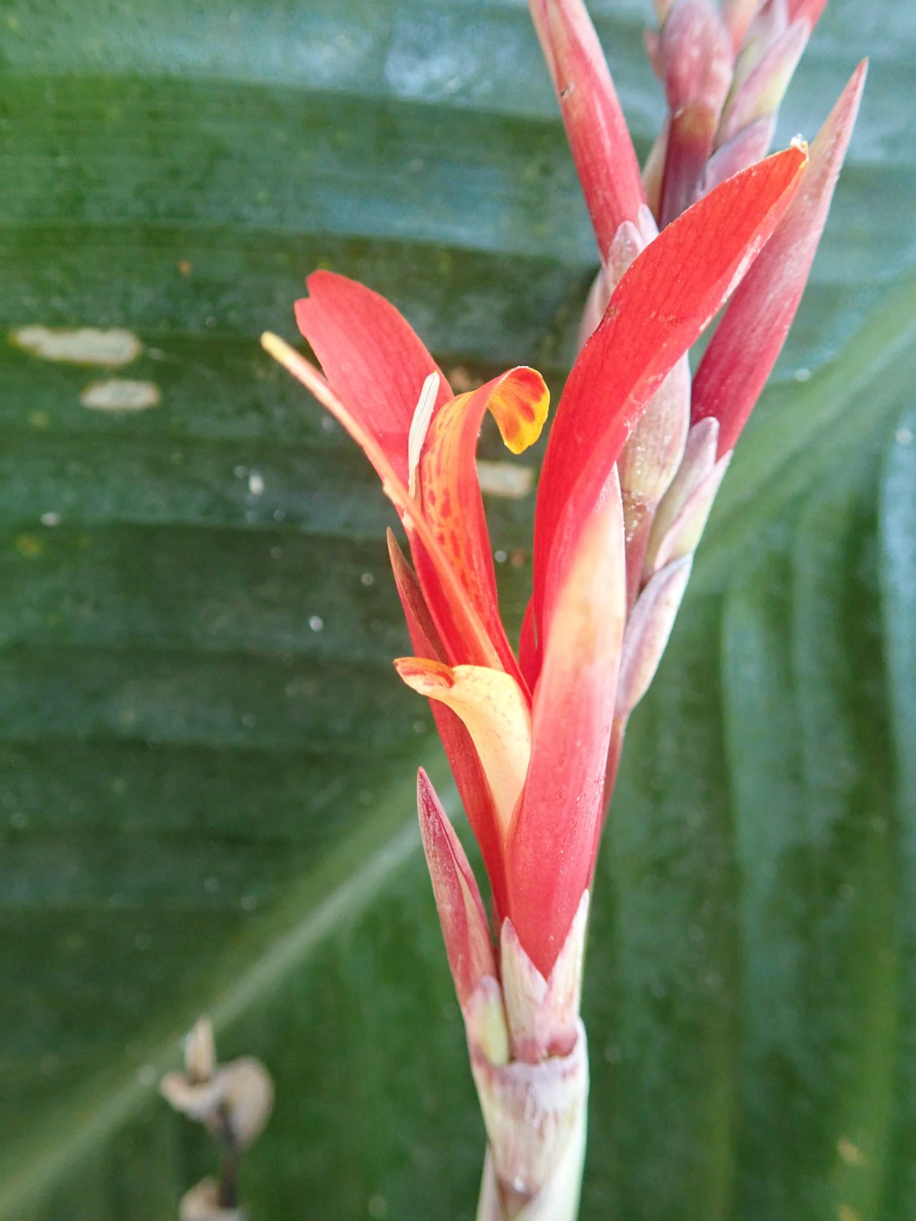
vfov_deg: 58.3
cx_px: 445
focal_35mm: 31
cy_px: 598
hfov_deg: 45.5
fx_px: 1093
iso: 640
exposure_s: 1/125
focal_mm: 5.5
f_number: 2.3
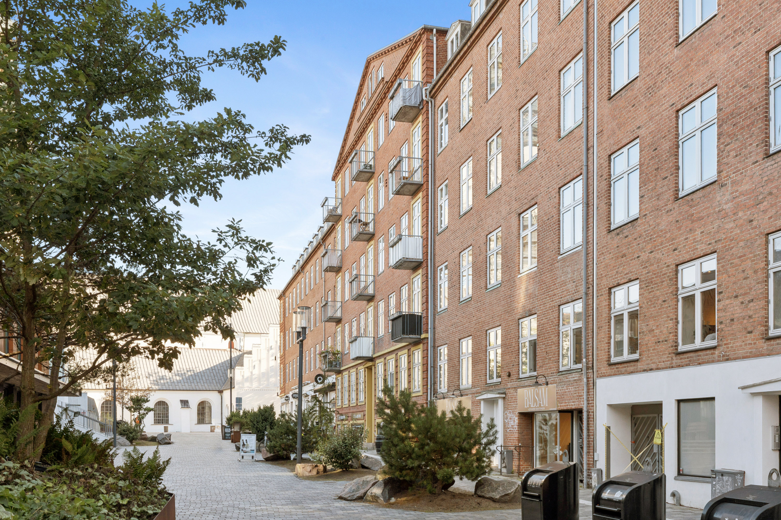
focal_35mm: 35
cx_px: 390
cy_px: 260
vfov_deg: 37.9
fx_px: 759
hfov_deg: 54.4
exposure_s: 1/125
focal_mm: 35
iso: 400
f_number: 11
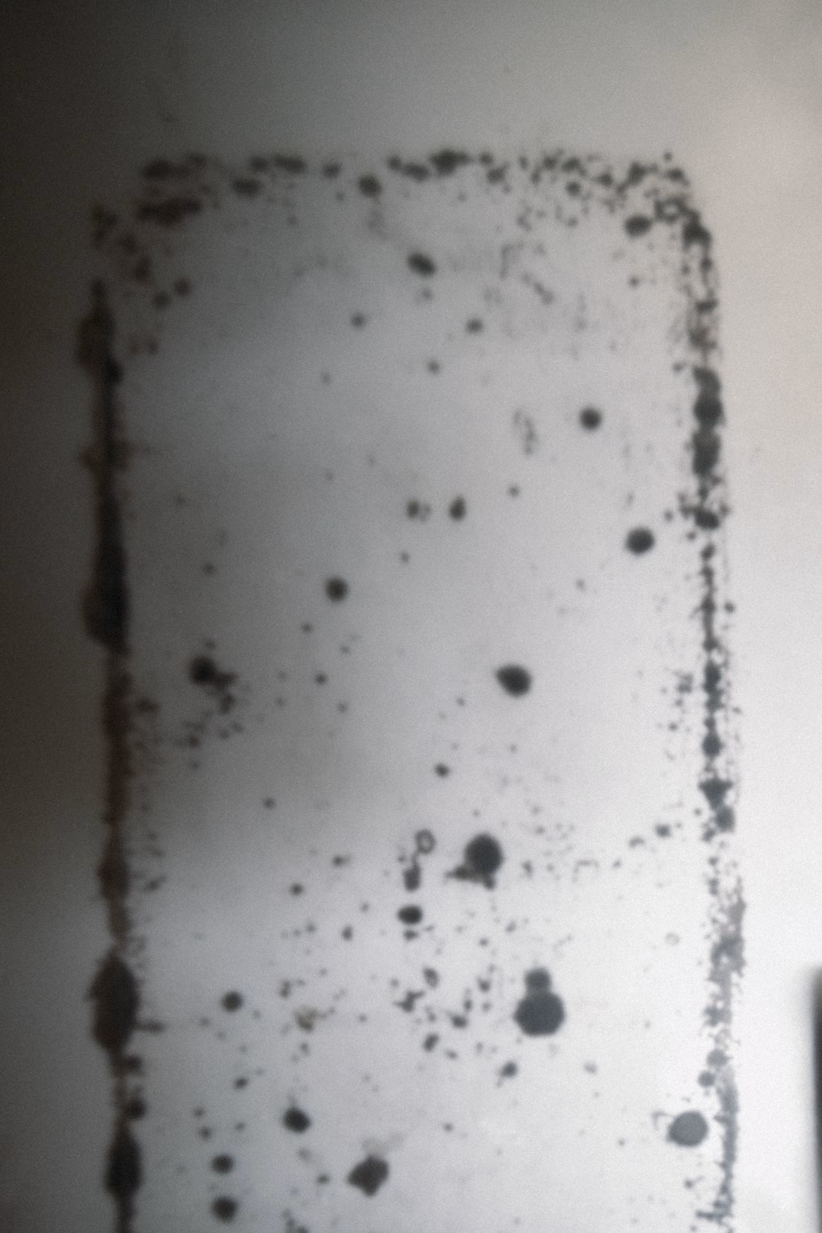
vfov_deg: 54.4
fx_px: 1199
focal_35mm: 35
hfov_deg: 37.9
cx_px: 411
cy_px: 616
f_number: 2
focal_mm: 23
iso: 640
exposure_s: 1/60
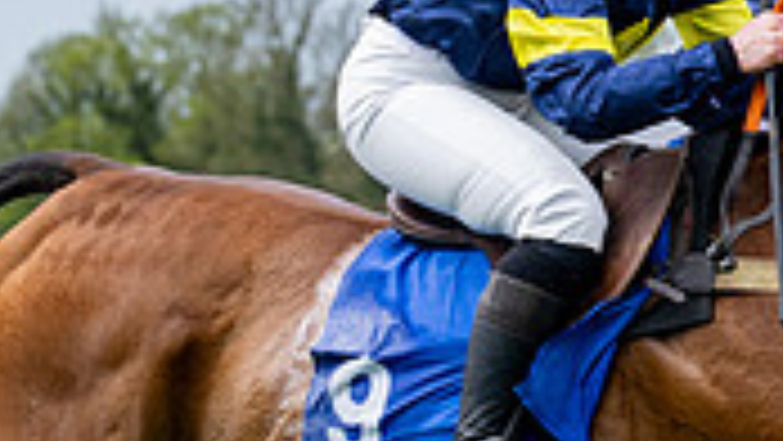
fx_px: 7788
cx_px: 631
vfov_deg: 3.2
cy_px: 599
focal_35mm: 375
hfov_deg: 5.8
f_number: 4
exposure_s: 1/1600
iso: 400
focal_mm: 70
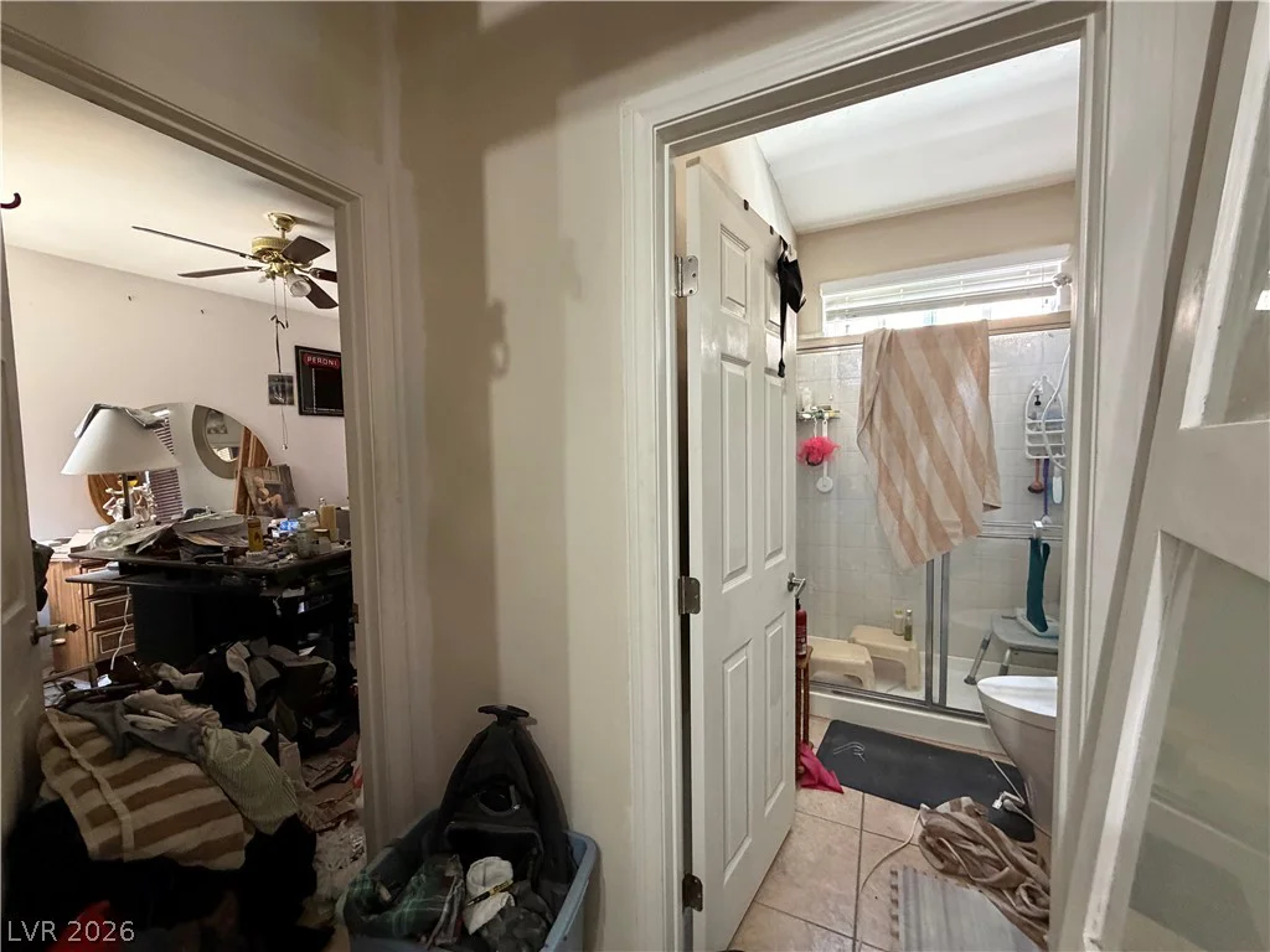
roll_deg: -0.4
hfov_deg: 102.1
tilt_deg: -3.4
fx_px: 514
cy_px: 476
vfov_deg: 85.7
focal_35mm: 14
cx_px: 635
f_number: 2.2
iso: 500
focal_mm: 2.22
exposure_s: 1/60
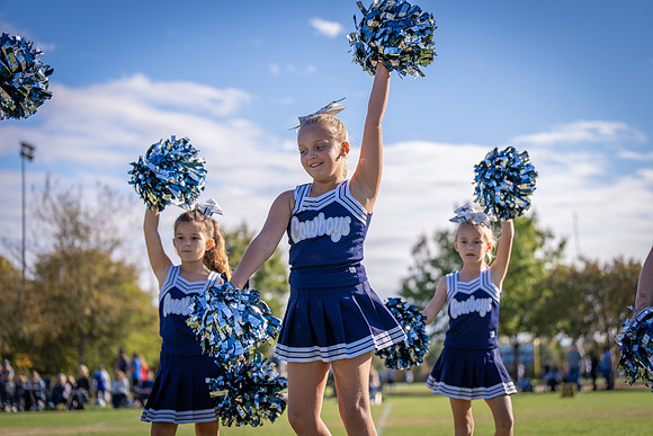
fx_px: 1270
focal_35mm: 70
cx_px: 326
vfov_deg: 19.5
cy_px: 218
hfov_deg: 28.8
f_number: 2.8
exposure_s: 1/1250
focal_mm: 70
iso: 100
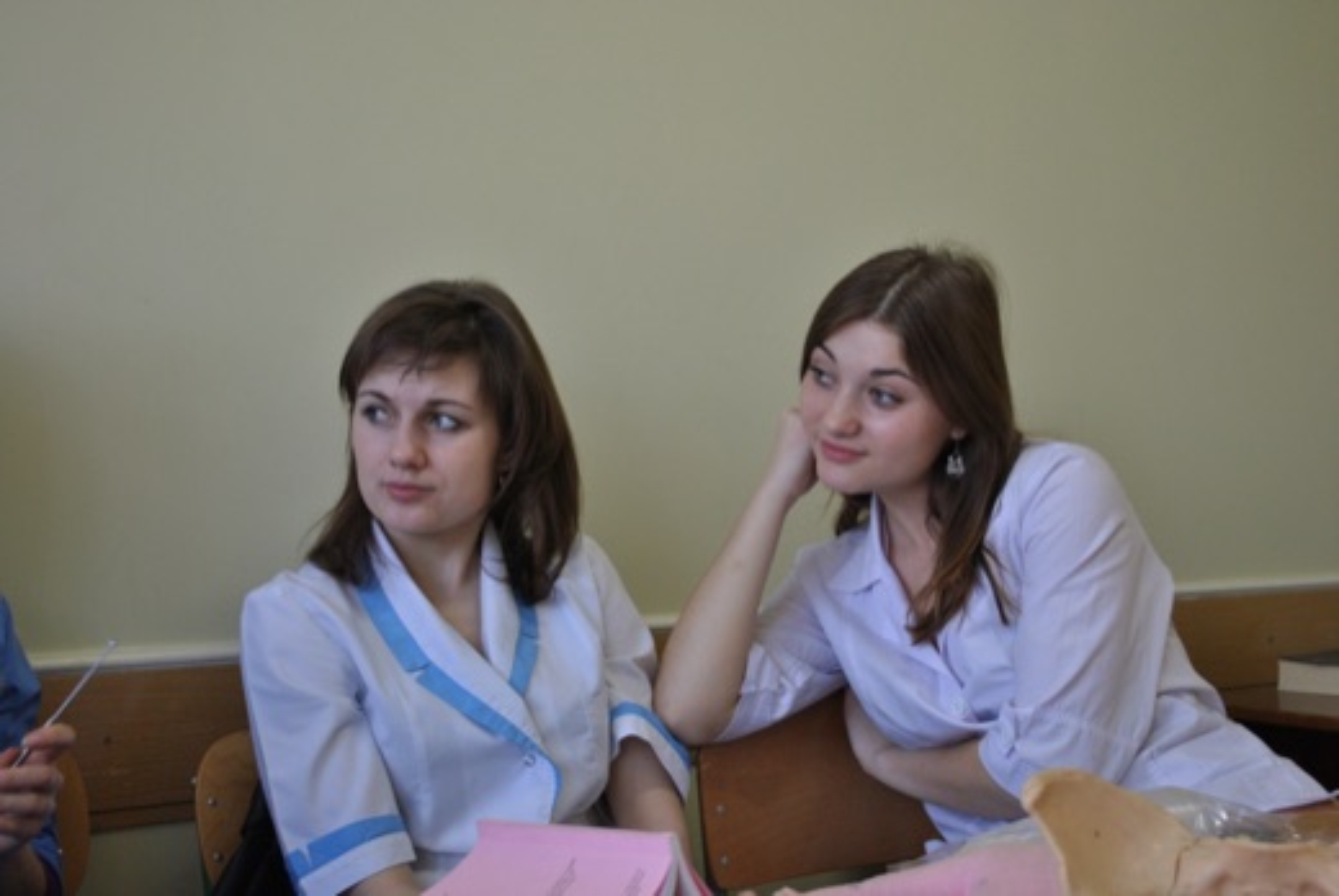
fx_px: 1899
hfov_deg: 38.8
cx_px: 670
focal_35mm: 51
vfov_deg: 26.6
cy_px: 448
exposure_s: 1/50
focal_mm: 34
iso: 400
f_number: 5
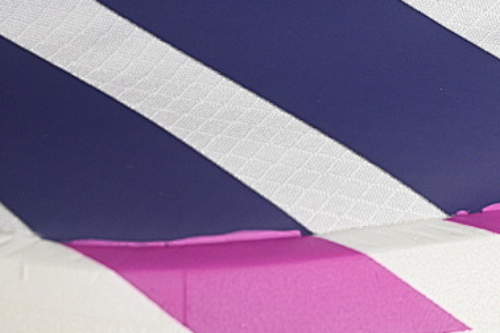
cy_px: 75
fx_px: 2970
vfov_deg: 6.4
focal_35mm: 214
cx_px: 579
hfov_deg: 9.5
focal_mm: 50
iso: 160
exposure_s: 1/80
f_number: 7.1
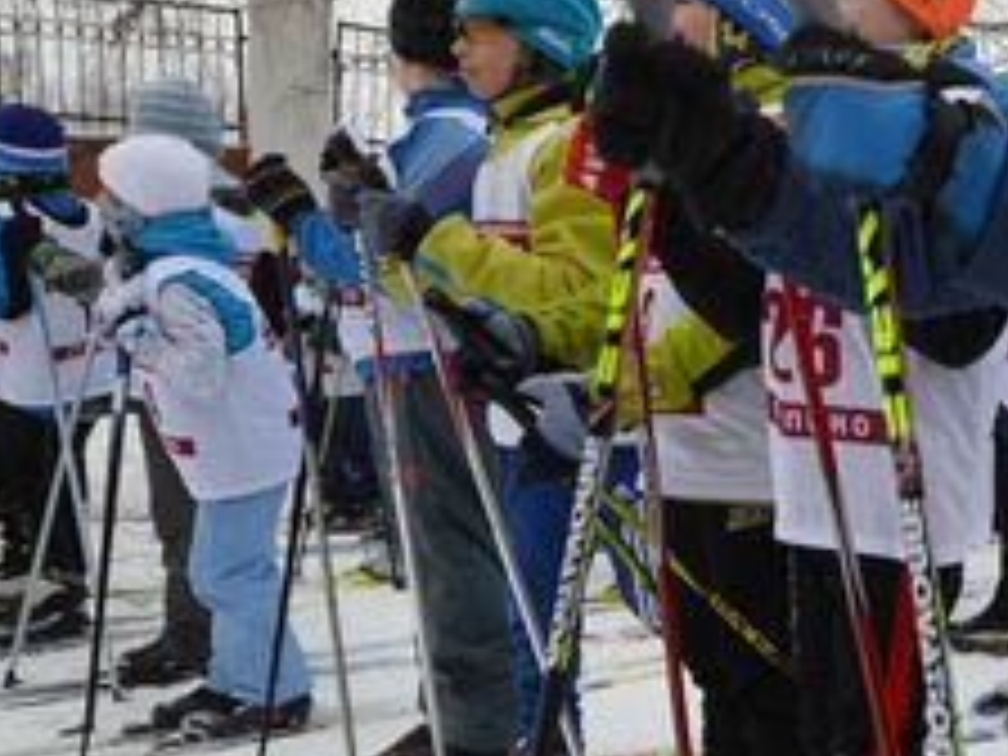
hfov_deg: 36.5
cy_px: 441
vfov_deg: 32.1
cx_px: 1069
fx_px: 1310
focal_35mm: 45
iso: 110
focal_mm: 10
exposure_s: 1/125
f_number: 5.6
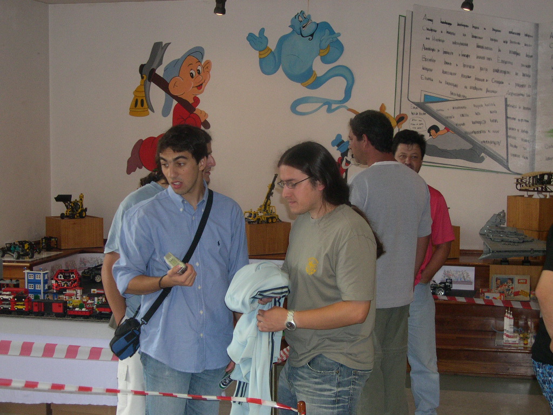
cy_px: 208
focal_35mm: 62
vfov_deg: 23.7
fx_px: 990
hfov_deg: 31.2
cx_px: 276
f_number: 3.5
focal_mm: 13.2
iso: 316
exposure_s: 1/60
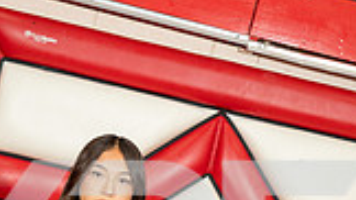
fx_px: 934
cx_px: 48
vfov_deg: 11.2
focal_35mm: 99
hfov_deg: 21.2
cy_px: 385
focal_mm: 34
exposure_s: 1/250
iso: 1000
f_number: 4
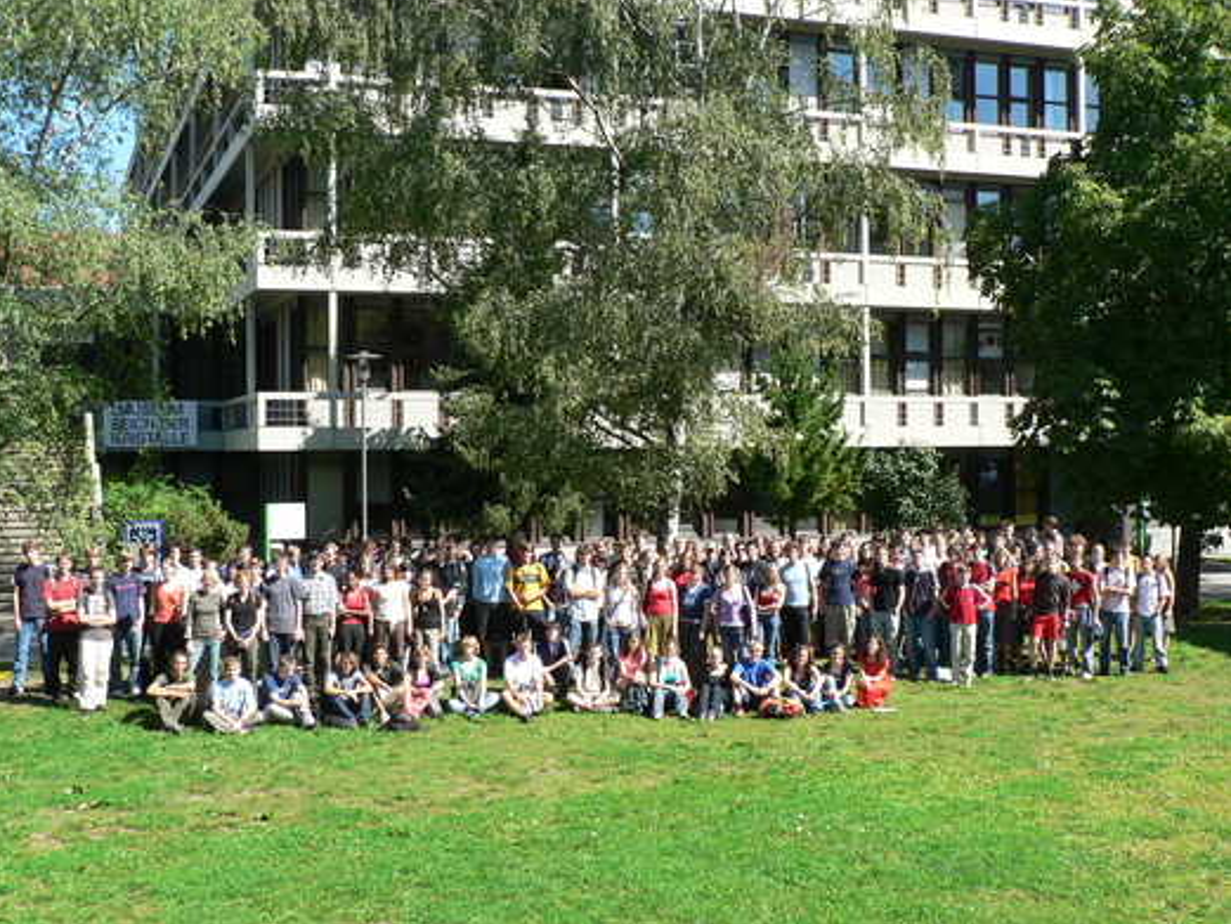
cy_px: 454
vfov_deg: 33.6
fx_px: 1530
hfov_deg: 43.8
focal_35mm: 43
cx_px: 606
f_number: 4
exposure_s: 1/250
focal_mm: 7
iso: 80
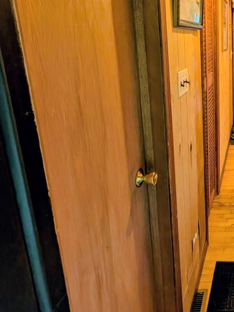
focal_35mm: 27
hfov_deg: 40.8
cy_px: 106
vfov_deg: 63.8
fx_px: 243
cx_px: 260
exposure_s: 1/40
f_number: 1.7
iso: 70
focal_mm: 2.02
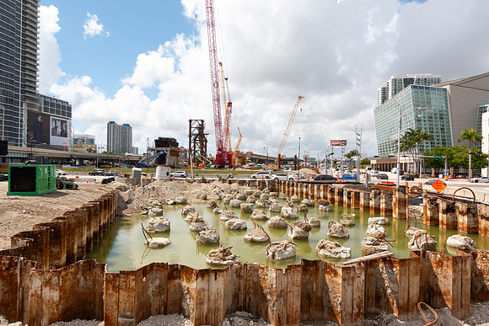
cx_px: 244
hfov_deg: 73.7
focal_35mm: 24
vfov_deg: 53.2
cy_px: 163
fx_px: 326
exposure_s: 1/200
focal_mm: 8.8
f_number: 4.5
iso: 125
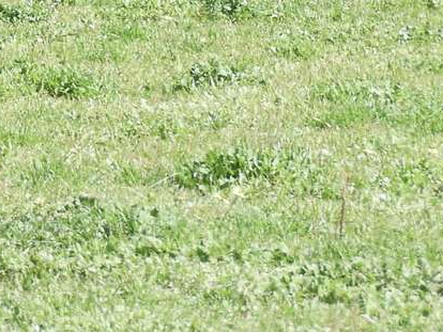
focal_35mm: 927
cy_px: -256
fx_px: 11870
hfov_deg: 2.1
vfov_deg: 1.6
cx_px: 55
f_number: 5.3
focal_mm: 35.8
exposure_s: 1/200
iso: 100
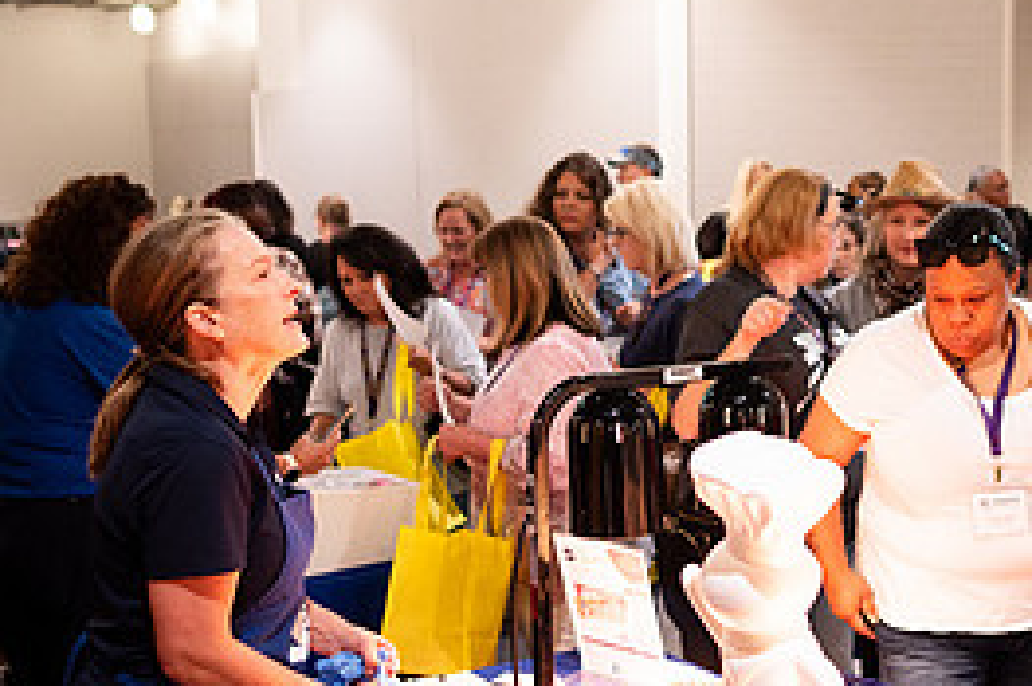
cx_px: 761
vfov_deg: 25.4
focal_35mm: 53
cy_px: 417
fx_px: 1518
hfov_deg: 36.7
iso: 1250
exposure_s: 1/200
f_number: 1.8
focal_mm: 24
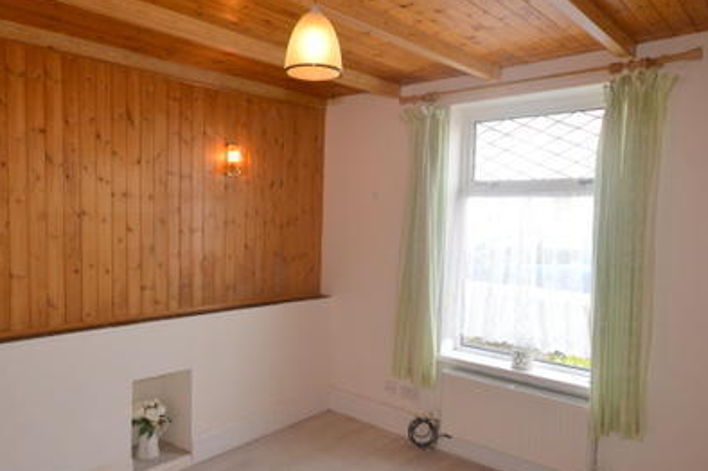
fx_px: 527
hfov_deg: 67.8
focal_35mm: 27
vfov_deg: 48.1
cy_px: 244
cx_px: 341
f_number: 5.6
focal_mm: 11
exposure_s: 1/125
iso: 400
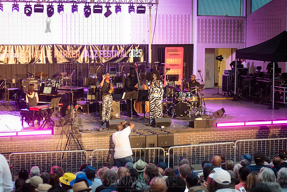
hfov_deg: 25.1
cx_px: 144
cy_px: 96
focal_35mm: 81
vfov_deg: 16.9
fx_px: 646
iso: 4000
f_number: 3.5
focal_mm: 80
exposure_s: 1/250
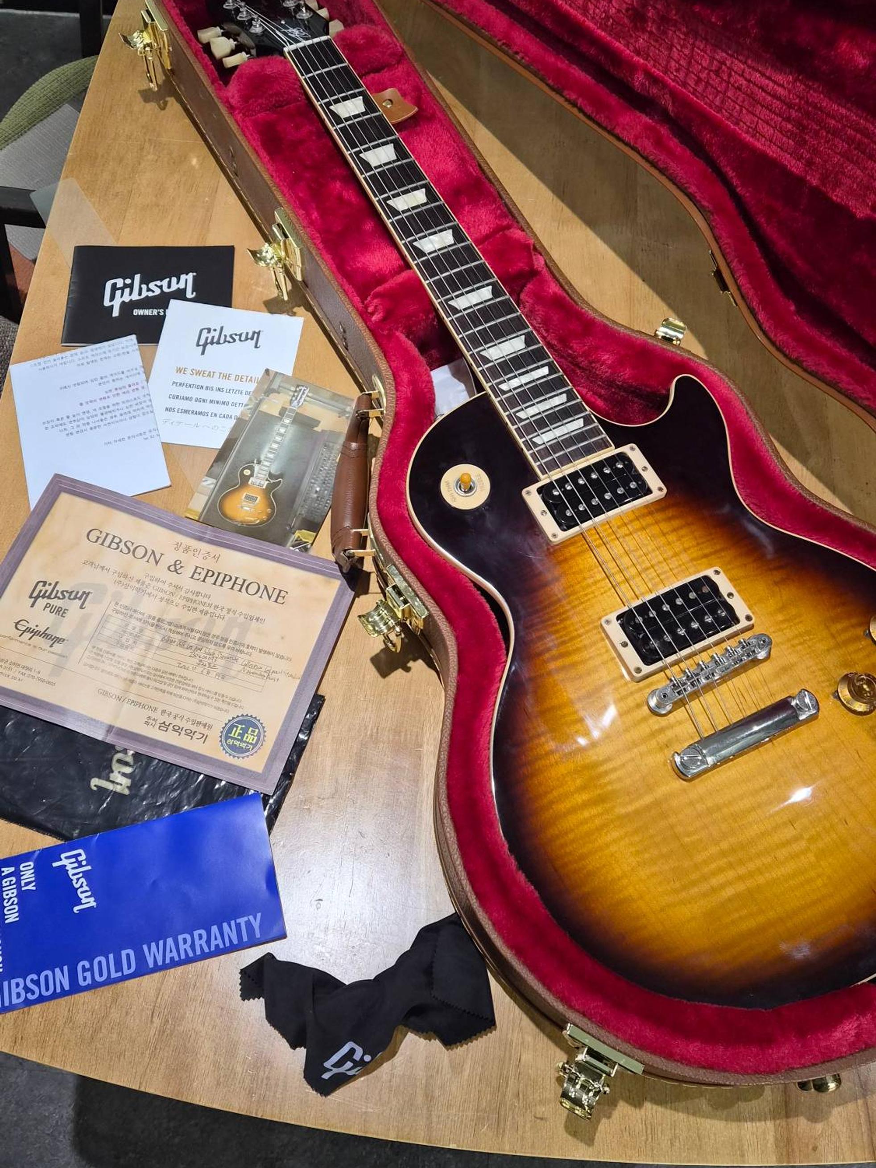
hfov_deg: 58.9
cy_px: 584
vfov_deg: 73.9
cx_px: 438
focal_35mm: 23
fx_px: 776
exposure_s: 1/120
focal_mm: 5.4
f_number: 1.8
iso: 250
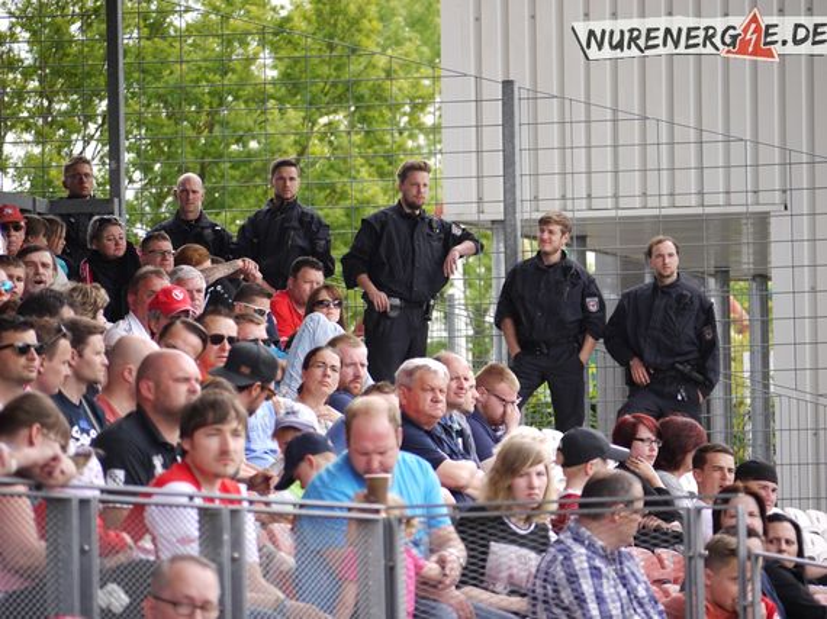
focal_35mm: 332
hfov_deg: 6.0
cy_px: 310
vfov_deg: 4.5
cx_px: 414
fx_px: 7928
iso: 320
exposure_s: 1/250
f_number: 5.3
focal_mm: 166
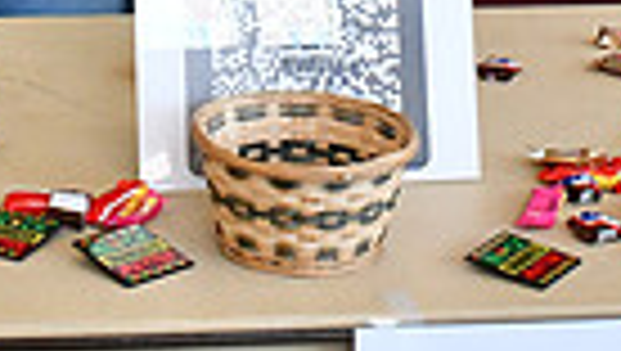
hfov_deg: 16.2
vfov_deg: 8.7
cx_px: 194
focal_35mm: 132
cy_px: -340
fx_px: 2176
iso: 2200
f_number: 3.8
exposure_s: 1/125
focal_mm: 20
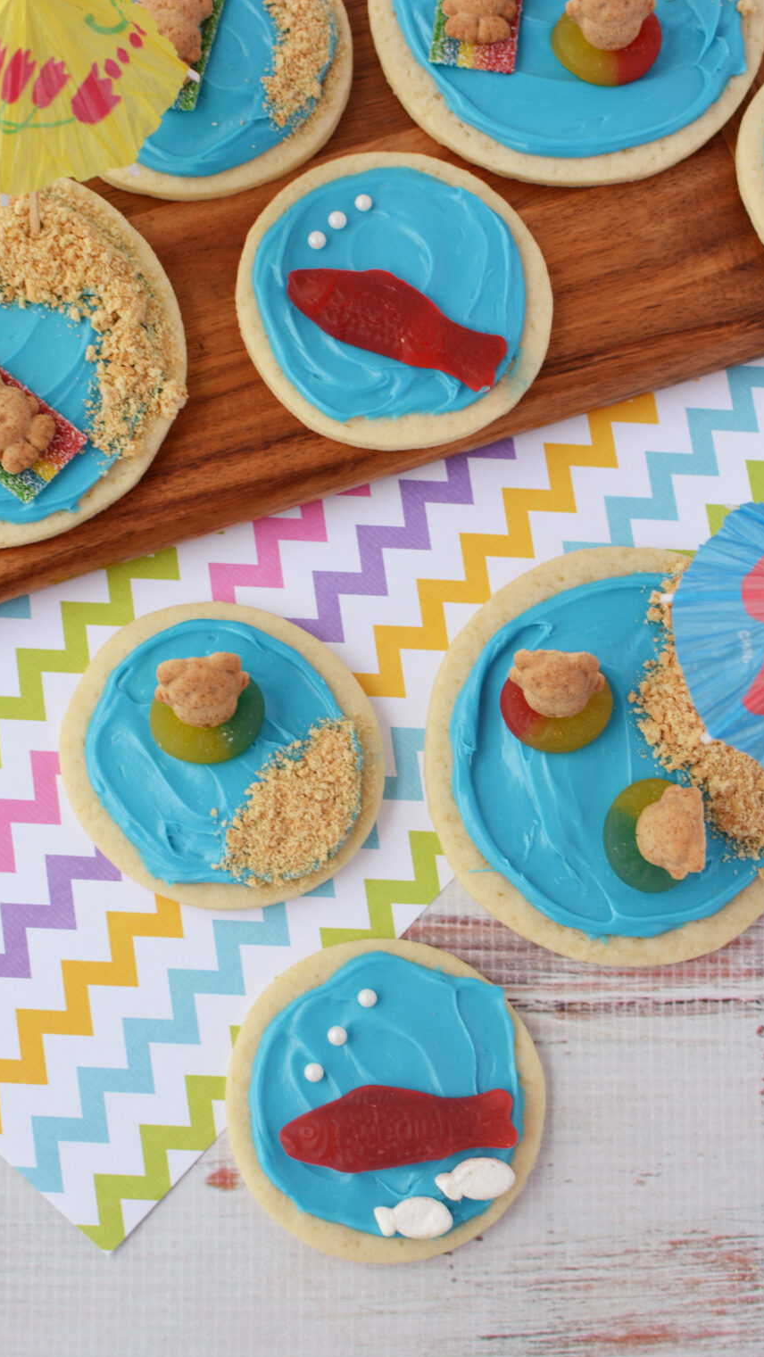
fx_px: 1999
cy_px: 684
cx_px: 440
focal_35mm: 56
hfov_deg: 21.6
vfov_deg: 37.5
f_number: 5.6
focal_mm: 35
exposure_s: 1/125
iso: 360
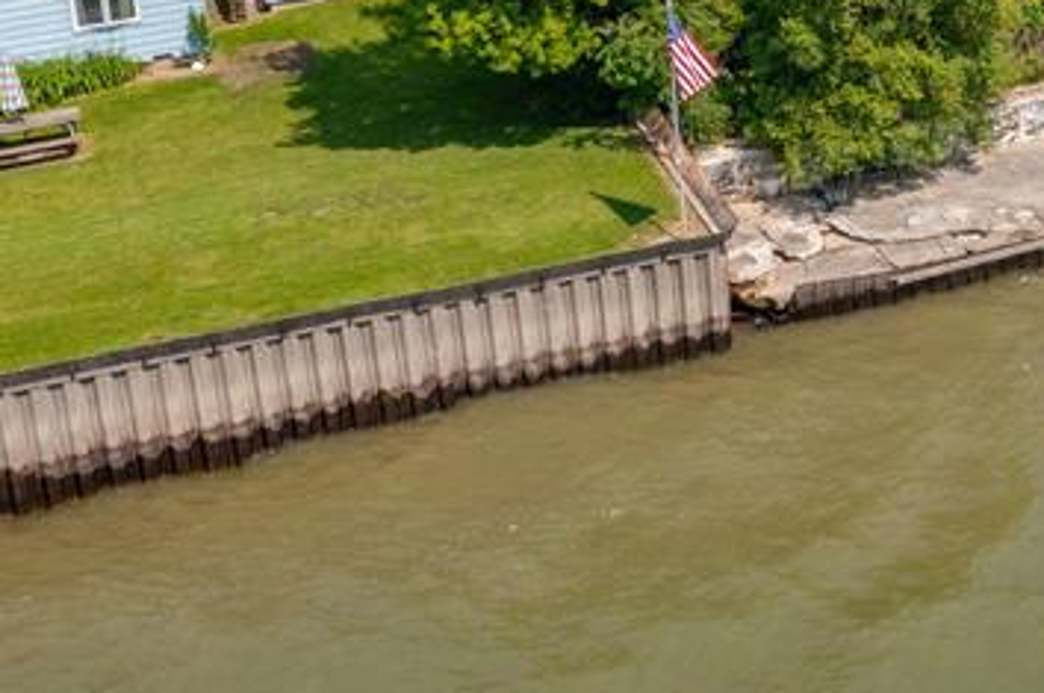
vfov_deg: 15.9
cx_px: 1416
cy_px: -217
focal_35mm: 81
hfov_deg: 22.1
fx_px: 2346
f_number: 5.6
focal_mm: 10.26
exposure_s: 1/500
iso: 100
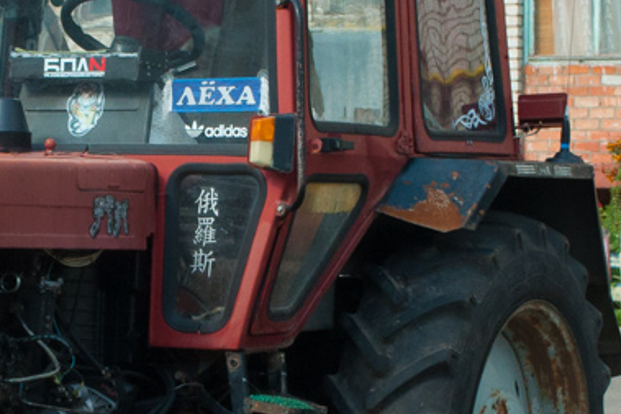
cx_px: 34
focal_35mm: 152
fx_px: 2623
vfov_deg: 9.0
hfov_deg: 13.4
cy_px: 283
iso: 640
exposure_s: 1/1000
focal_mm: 32
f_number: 8
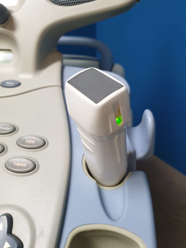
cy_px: 124
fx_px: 186
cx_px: 93
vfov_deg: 67.3
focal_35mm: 26
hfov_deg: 53.1
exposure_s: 1/50
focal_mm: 4.3
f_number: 2.4
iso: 250
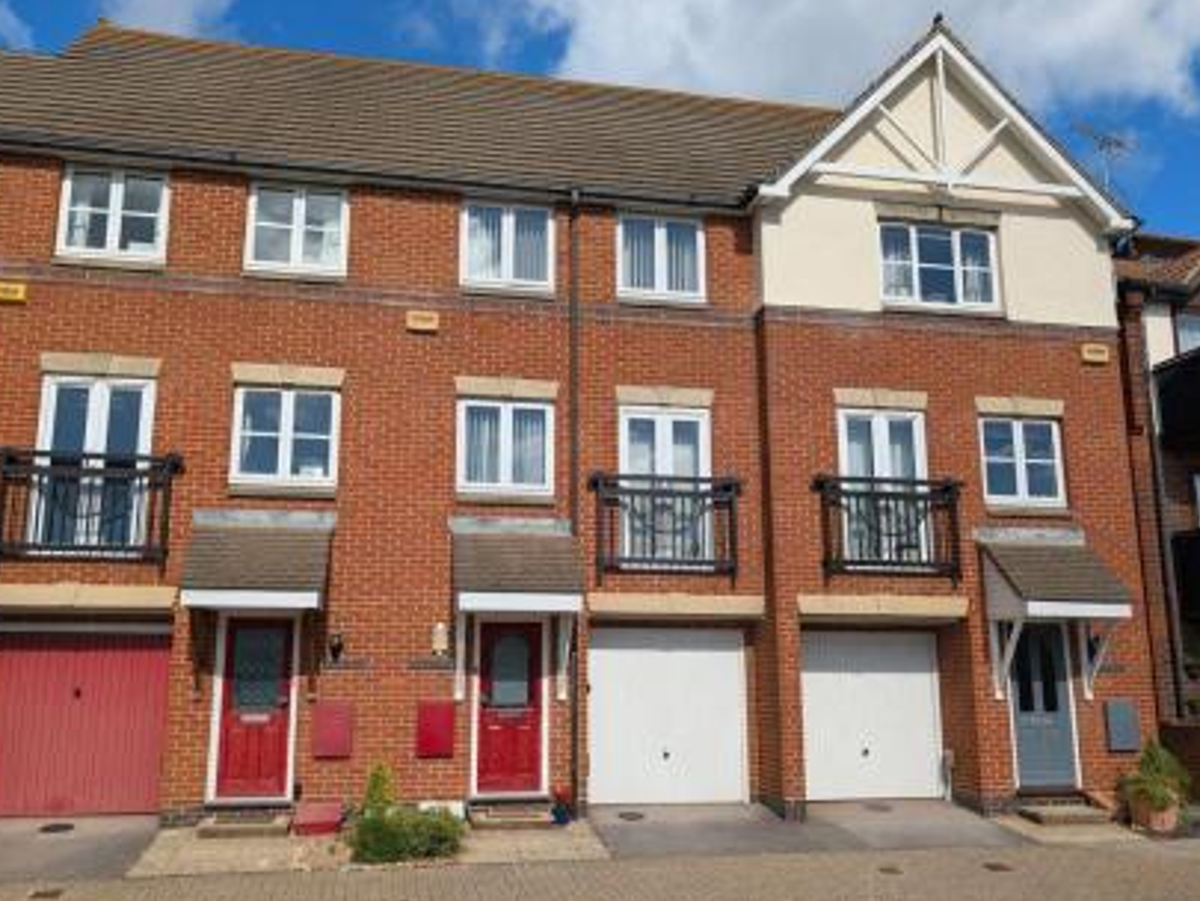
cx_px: 579
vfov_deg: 54.9
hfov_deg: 69.4
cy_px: 440
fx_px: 867
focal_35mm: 25
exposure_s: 1/1890
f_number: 1.68
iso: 20
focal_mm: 6.9
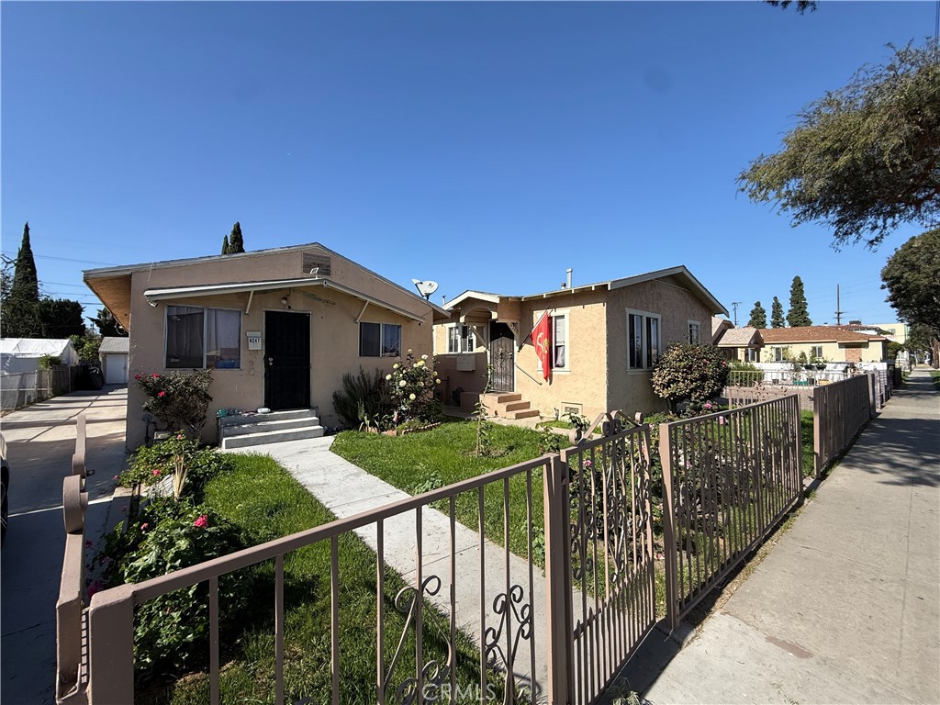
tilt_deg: +1.7
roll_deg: -0.1
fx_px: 380
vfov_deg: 85.7
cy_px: 352
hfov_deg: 102.1
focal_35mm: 14
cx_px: 470
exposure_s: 1/1901
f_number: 2.2
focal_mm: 2.22
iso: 50
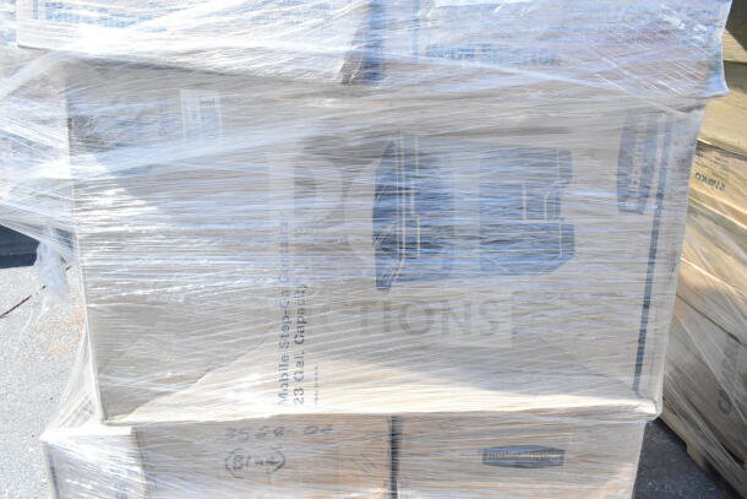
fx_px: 623
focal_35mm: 30
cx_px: 374
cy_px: 250
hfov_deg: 61.9
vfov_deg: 43.6
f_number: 13
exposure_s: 1/640
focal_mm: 20
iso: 1600
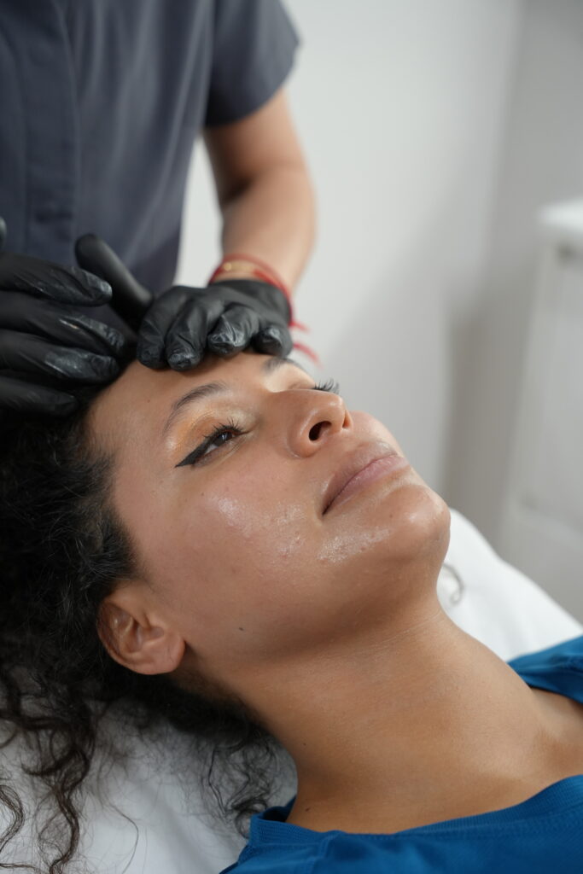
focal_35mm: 51
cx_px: 292
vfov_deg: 39.0
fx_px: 1234
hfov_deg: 26.6
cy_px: 437
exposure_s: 1/160
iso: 1000
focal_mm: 50.8
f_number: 4
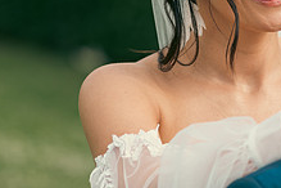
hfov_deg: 6.2
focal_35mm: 331
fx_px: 2583
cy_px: 15
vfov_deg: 4.1
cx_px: 271
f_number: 3.5
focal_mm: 125
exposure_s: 1/320
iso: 100
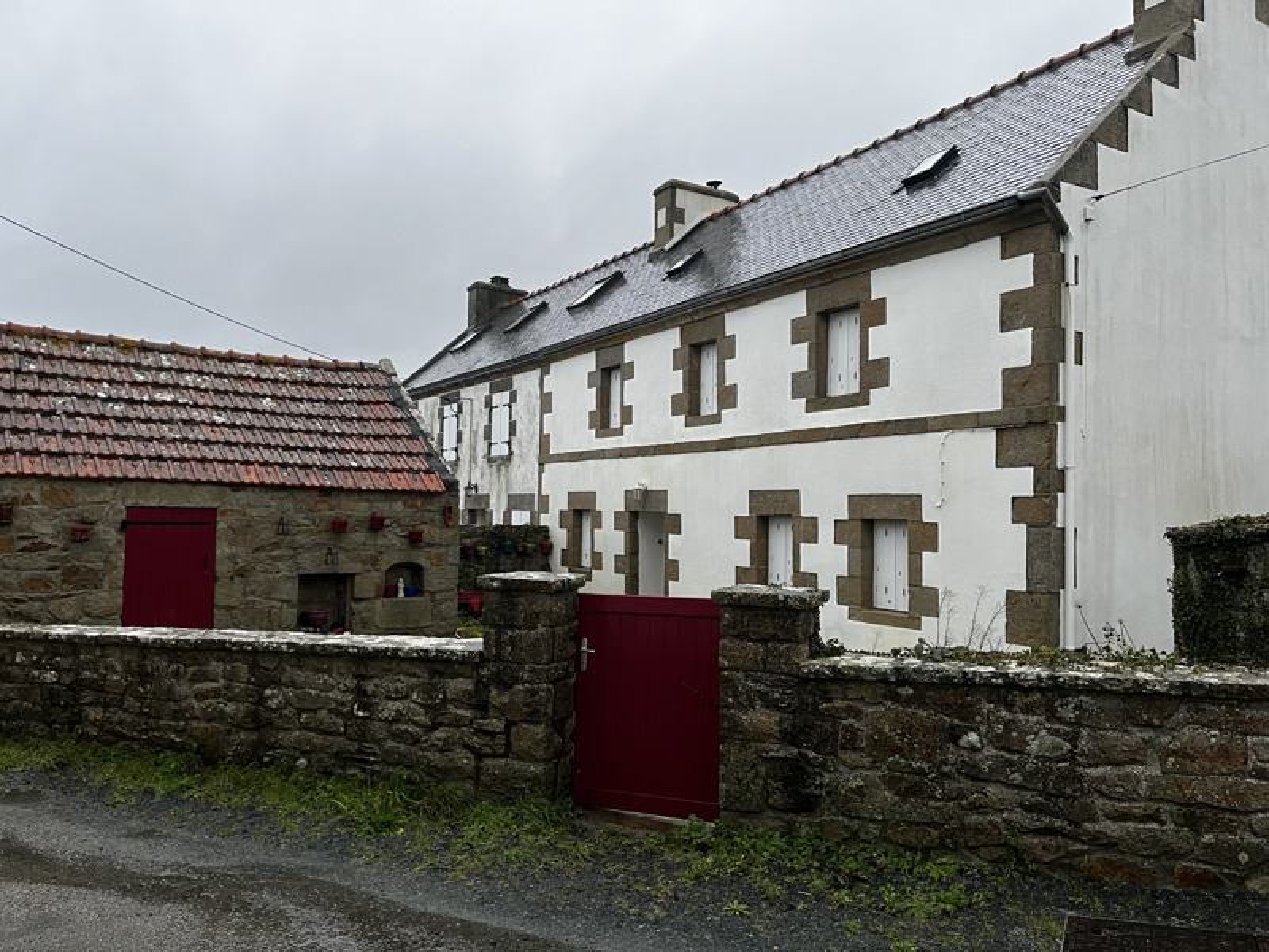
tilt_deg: +2.2
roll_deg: -0.7
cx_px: 634
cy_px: 476
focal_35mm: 26
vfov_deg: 53.1
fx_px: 953
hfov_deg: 67.3
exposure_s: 1/98
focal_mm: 5.1
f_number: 1.6
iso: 125
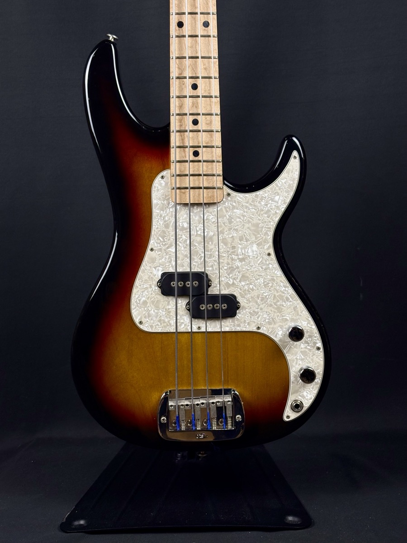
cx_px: 204
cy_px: 272
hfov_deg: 28.0
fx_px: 815
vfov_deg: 36.8
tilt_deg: -3.9
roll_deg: +2.4
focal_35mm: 52
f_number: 1.6
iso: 40
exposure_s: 1/120
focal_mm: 5.96
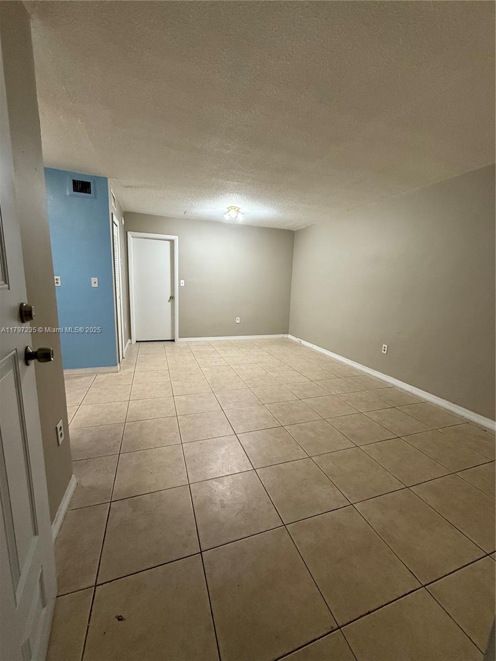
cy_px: 330
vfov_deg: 102.1
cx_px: 248
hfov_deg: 85.7
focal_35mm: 14
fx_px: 267
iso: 500
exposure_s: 1/120
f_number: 2.2
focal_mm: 2.22
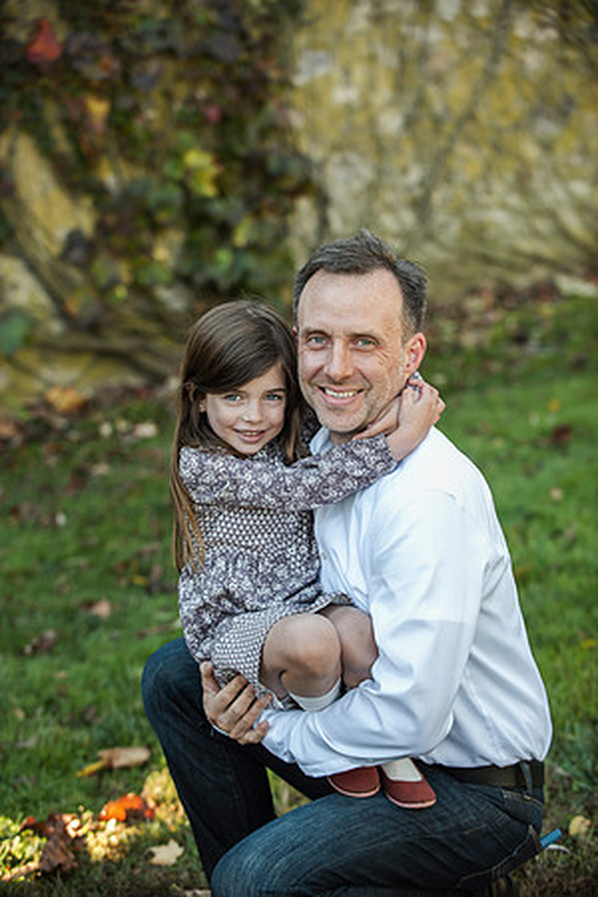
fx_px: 2242
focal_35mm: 90
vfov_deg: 22.6
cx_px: 299
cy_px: 448
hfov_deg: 15.2
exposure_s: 1/400
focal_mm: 90
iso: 500
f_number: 3.5
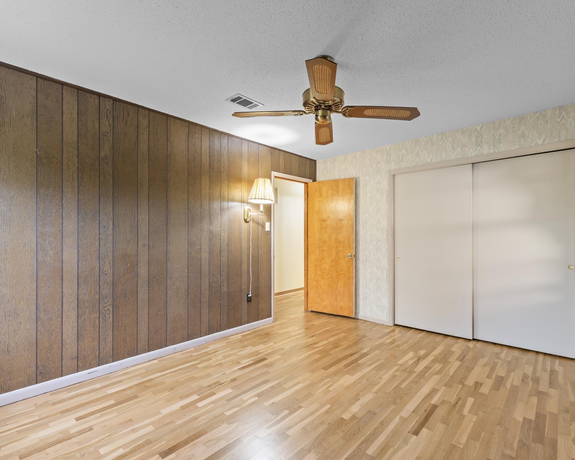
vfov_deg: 77.0
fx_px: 289
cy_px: 231
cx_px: 294
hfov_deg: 89.6
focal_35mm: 17
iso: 200
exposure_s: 3.2
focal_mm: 10
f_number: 9
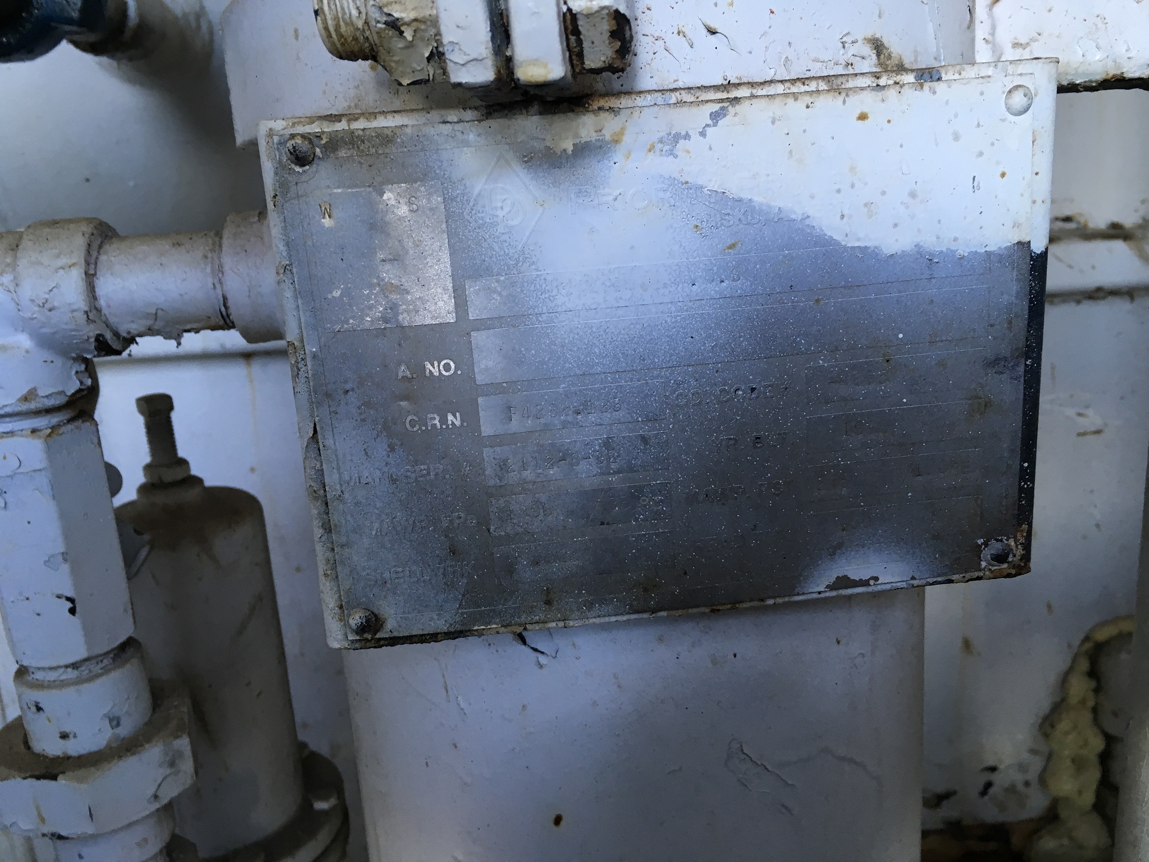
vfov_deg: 48.2
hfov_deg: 61.7
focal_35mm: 29
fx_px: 963
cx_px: 574
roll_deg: +3.9
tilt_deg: -12.8
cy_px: 431
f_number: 2.2
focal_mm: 4.15
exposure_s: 1/30
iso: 64
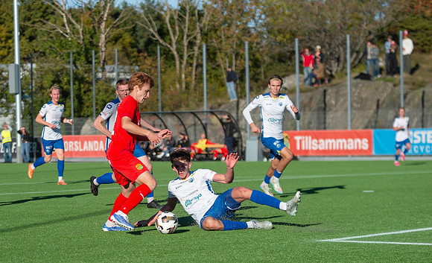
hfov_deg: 14.3
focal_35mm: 147
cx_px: 135
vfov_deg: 8.7
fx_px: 1723
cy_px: 199
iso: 100
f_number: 3.2
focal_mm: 100
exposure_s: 1/1600
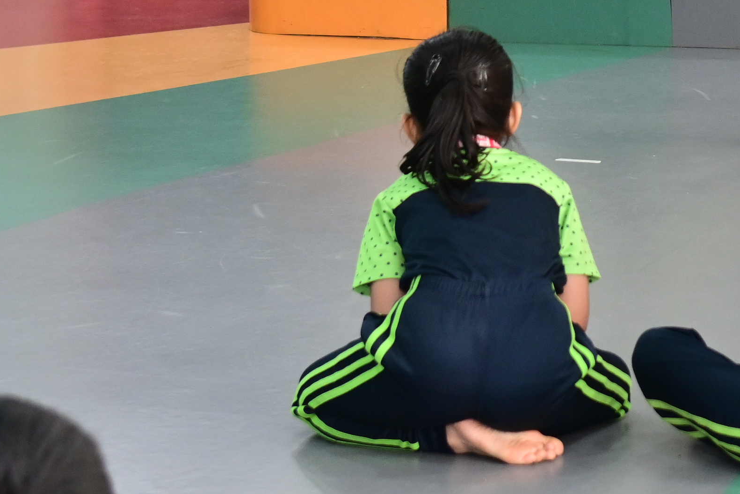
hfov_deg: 14.8
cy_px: -196
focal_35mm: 137
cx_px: 685
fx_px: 2816
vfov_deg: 9.8
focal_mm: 35
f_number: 4
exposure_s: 1/80
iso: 1000
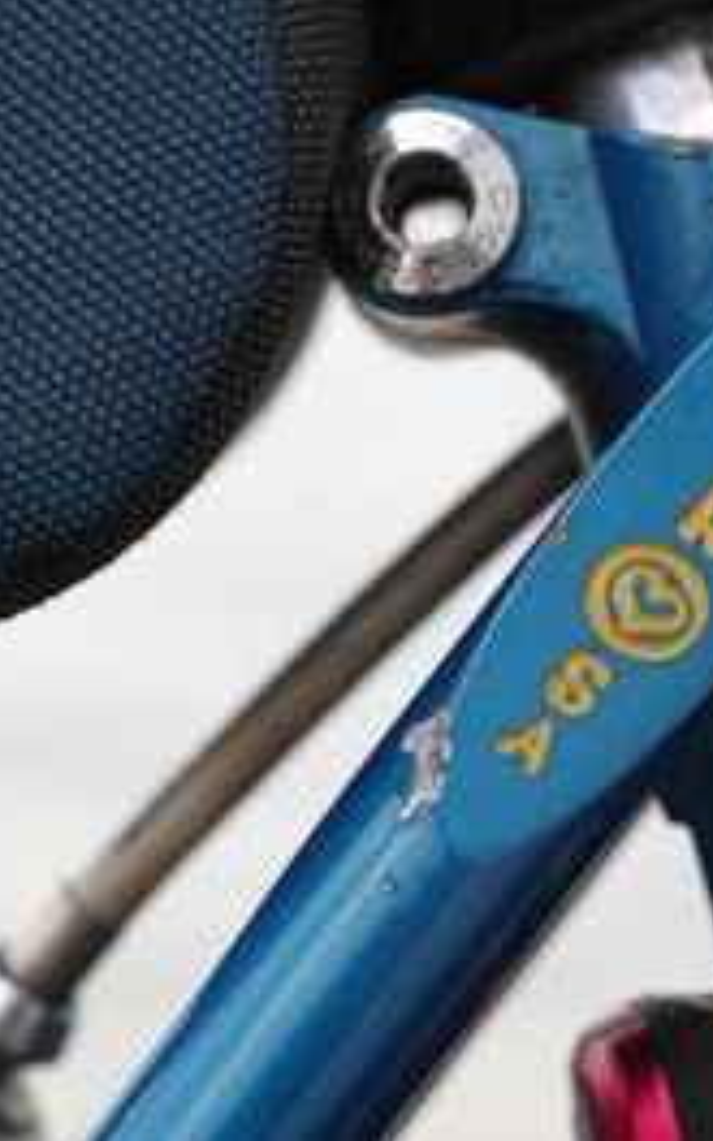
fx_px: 3606
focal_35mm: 116
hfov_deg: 11.2
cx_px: 674
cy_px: 568
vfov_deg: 18.0
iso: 100
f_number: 6.3
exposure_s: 1/100
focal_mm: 50
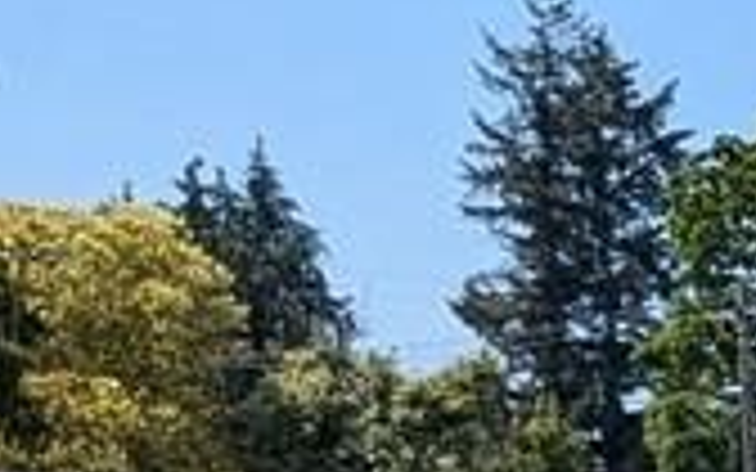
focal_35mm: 155
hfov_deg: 10.7
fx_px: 3194
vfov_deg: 7.9
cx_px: 2012
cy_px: 1061
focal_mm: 4.53
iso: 51
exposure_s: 1/2381
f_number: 1.7
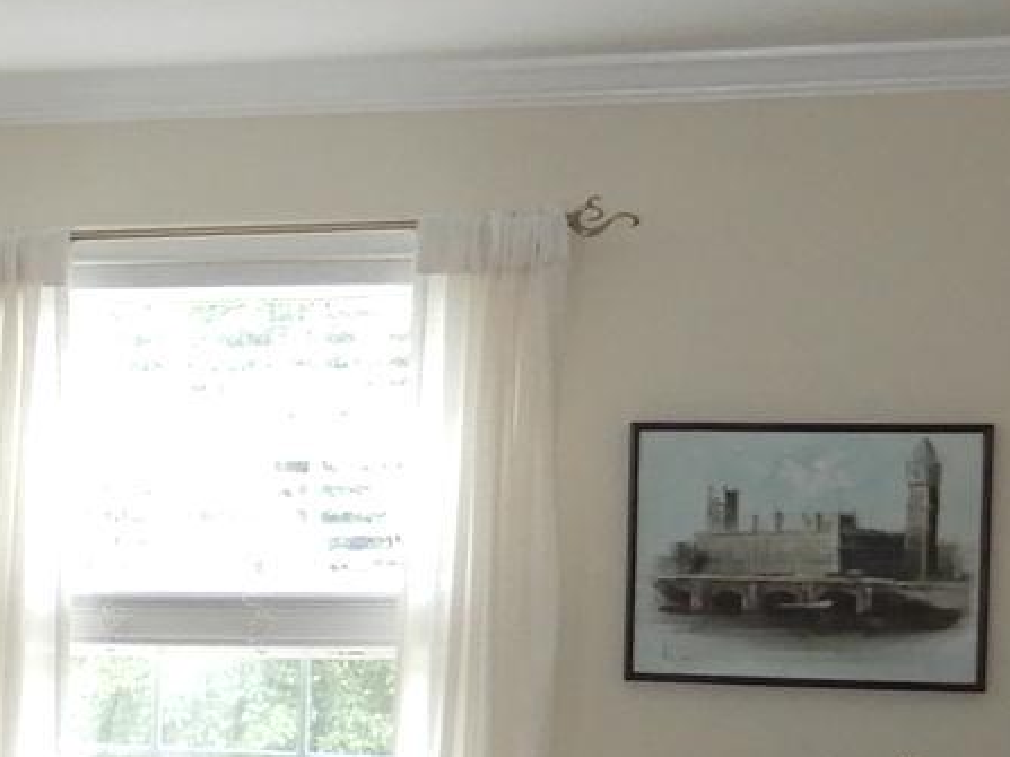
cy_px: 624
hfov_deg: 15.6
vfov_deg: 13.4
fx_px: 3209
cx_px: -734
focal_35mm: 110
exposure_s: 1/30
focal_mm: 4.3
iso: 200
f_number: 3.4
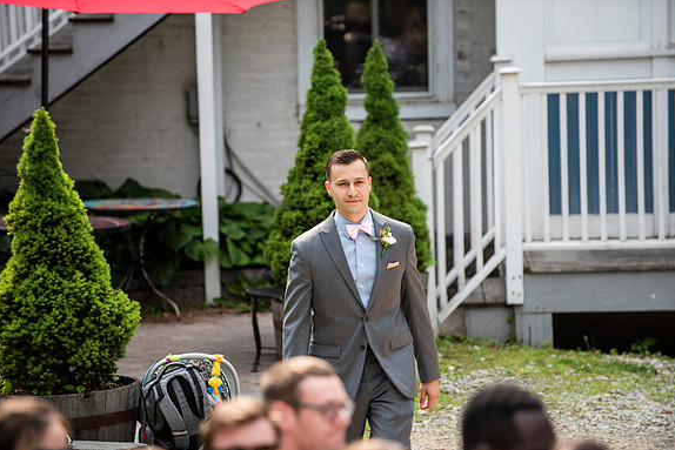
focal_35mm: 202
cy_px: 225
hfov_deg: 10.2
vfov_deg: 6.8
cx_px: 338
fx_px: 3788
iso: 640
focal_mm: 200
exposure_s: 1/2000
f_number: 3.5
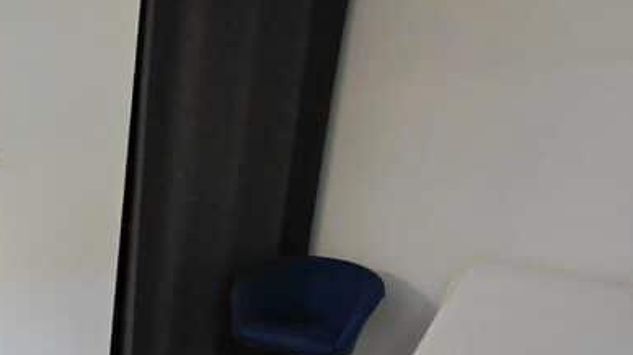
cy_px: 360
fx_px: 772
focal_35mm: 46
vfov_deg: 24.7
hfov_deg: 43.6
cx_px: 186
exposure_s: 1/60
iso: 250
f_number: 2.2
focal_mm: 1.64
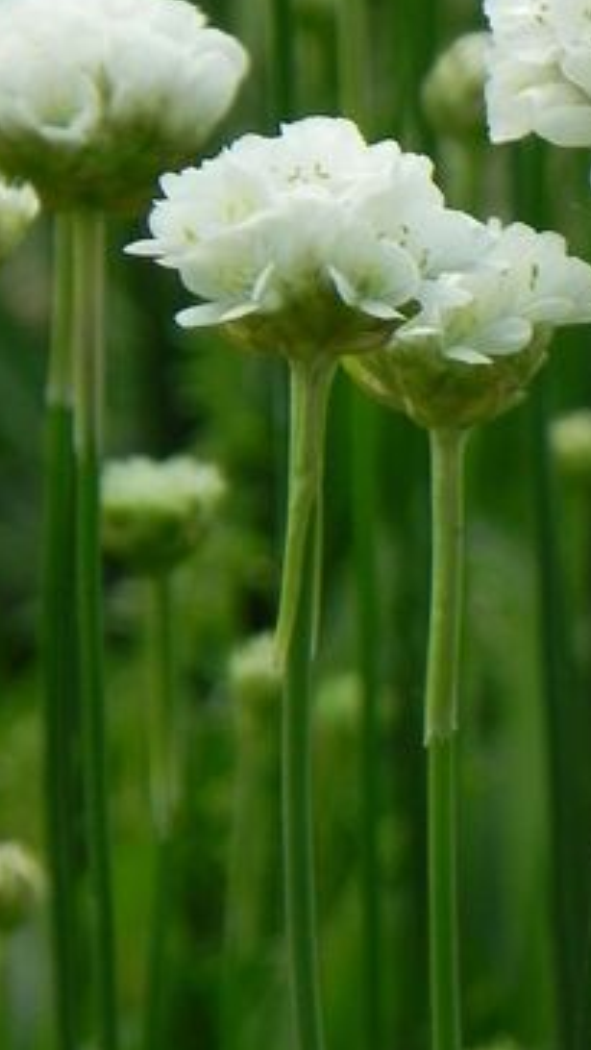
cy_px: 384
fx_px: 25134
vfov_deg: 2.4
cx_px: 784
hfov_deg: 1.3
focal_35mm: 903
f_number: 5
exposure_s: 1/160
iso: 160
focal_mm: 67.2
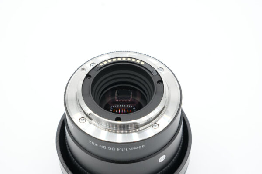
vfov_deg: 18.2
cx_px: 131
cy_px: 87
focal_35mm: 75
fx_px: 546
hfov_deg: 27.0
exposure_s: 1/80
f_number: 10
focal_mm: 50
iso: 320
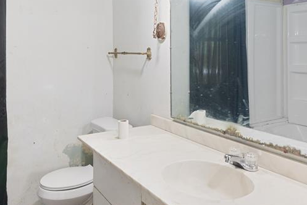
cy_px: 58
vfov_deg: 37.2
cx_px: 161
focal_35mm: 35
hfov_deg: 54.4
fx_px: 299
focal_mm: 17
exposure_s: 1/20
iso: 400
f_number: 8
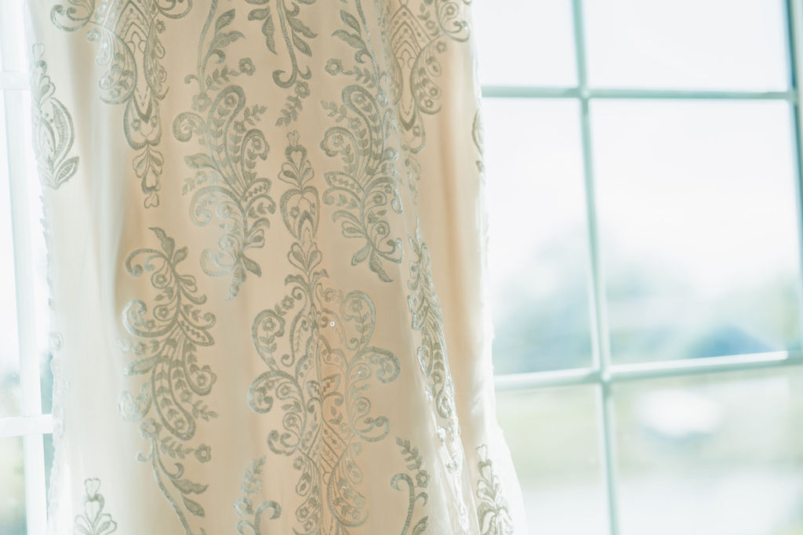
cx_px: 402
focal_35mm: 79
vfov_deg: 17.3
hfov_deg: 25.7
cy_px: 268
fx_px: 1762
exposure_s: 1/500
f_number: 2.8
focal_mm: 79
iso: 160
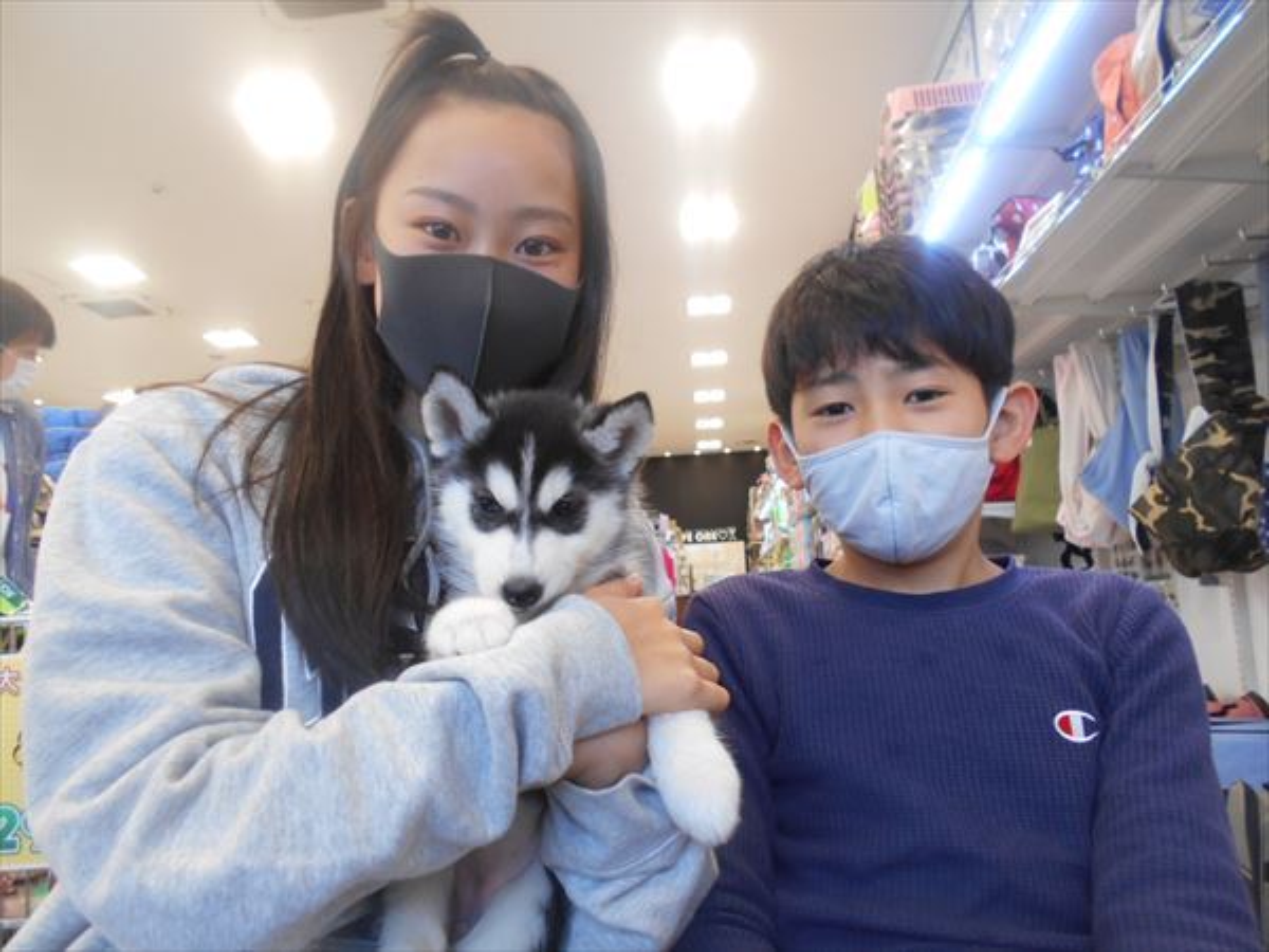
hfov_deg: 67.3
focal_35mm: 26
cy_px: 476
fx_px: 953
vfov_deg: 53.1
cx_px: 634
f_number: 3.2
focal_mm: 4.6
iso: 180
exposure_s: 1/30
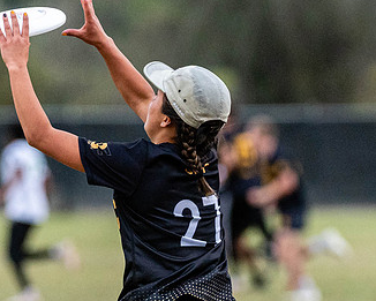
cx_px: 275
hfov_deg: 1.7
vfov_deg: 1.4
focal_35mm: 1125
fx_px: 12523
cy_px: 289
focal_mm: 290
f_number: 4
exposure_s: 1/1000
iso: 1250
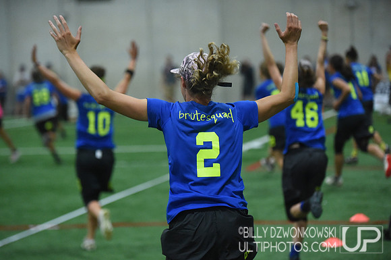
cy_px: 130
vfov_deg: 10.5
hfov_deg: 15.8
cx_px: 196
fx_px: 1410
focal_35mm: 130
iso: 10000
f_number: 2.8
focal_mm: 130
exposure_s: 1/500
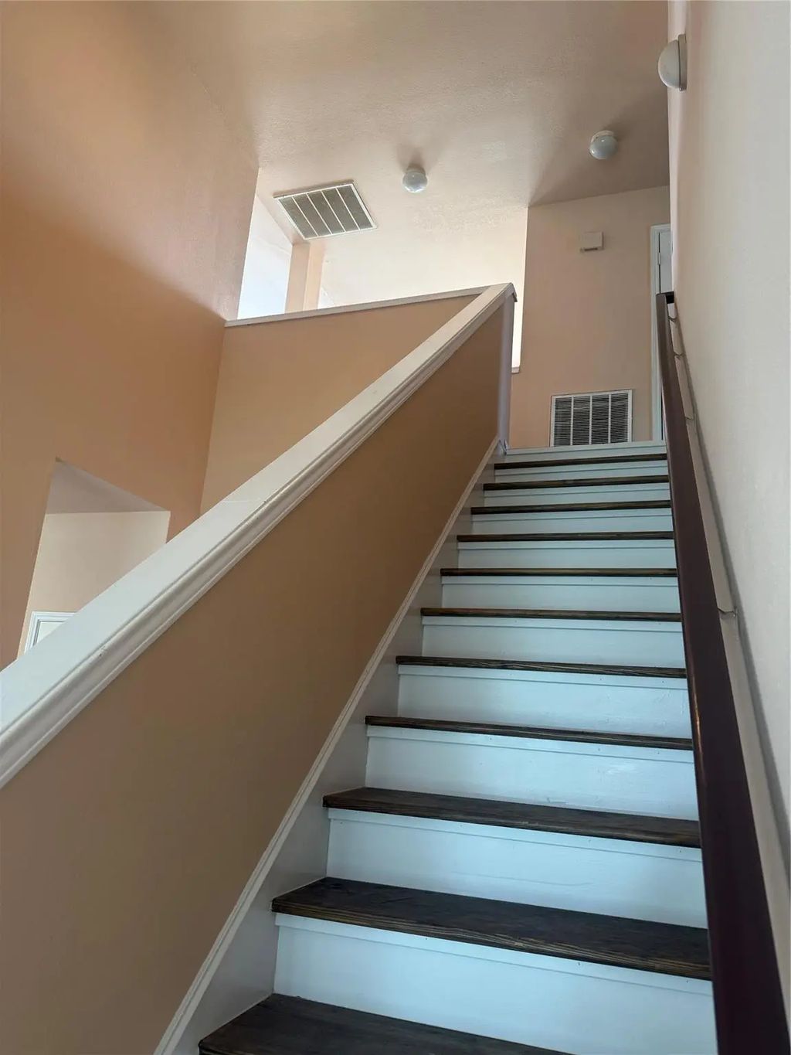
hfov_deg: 56.8
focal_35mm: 24
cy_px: 528
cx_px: 396
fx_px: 731
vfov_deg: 71.6
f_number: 1.78
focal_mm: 6.76
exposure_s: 1/60
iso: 125
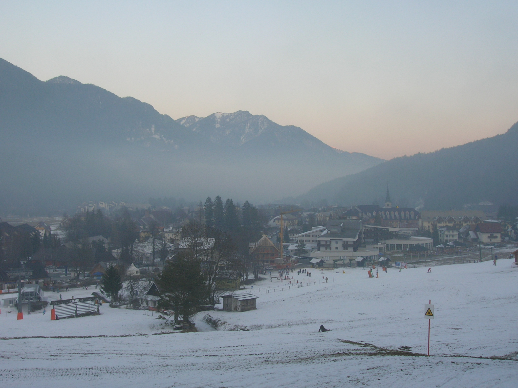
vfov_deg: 34.3
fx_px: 628
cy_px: 194
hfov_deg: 44.8
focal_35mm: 42
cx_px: 259
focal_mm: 7
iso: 50
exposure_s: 1/34
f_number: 5.2
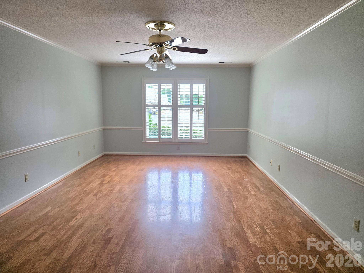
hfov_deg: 73.9
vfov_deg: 58.9
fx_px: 242
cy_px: 136
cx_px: 182
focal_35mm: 23
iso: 160
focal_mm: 6.3
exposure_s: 1/182
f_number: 1.7
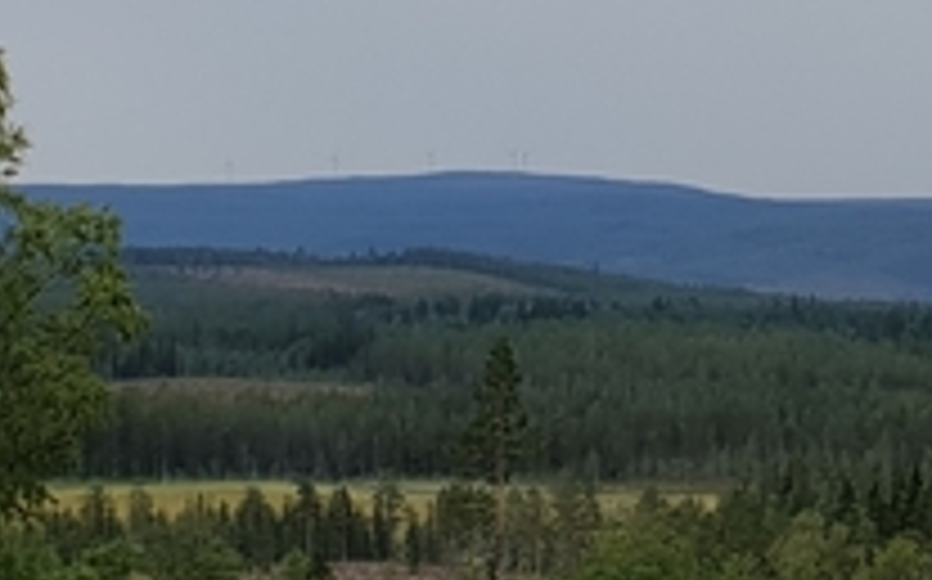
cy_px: 256
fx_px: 4061
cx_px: 1441
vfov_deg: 8.2
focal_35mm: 160
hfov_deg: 12.4
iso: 50
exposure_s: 1/631
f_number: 2.4
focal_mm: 4.3
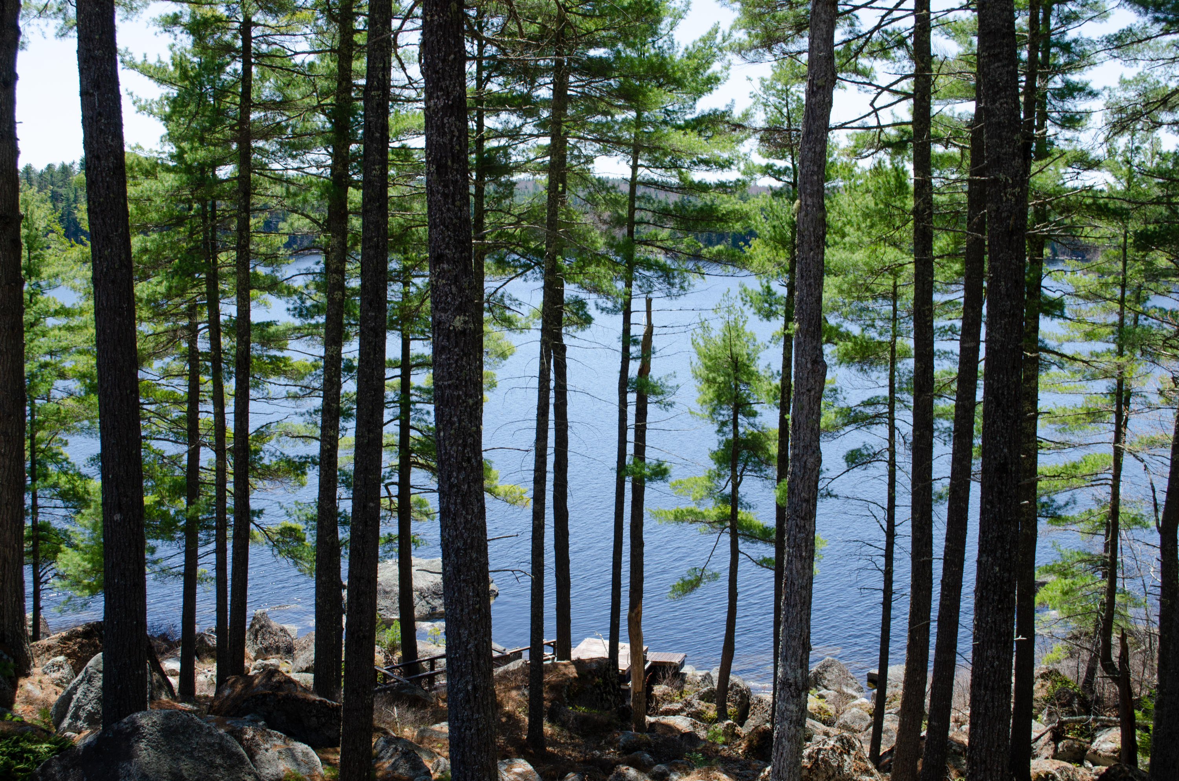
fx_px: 1373
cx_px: 590
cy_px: 390
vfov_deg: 31.8
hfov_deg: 46.5
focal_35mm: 42
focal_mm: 28
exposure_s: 1/250
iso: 200
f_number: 8
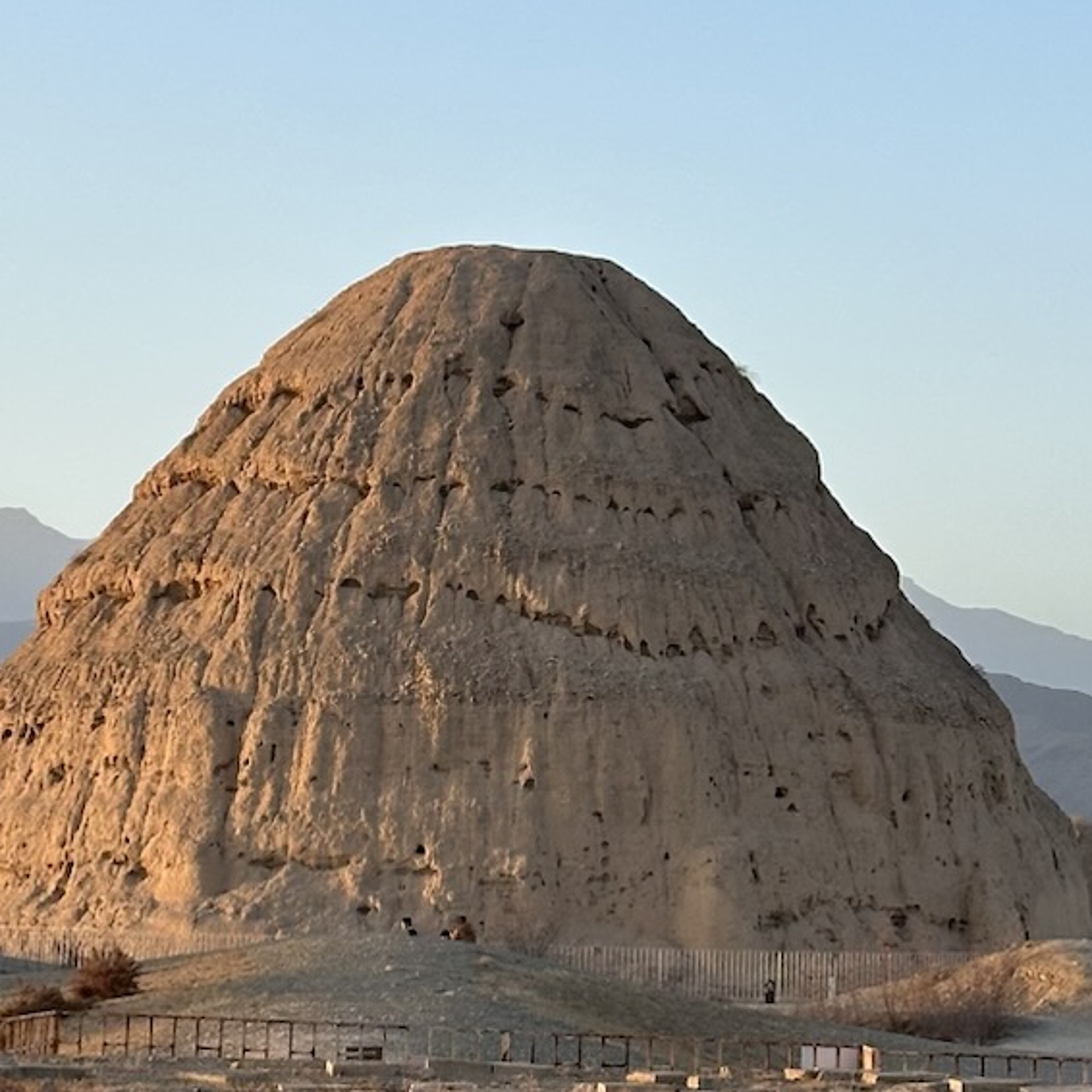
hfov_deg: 23.0
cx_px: 442
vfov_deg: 23.1
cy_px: 583
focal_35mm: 75
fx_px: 2677
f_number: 1.78
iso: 64
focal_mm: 6.86
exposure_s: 1/1030
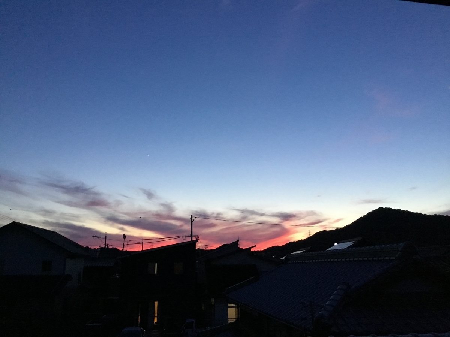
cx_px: 225
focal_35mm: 31
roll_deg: -0.6
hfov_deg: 58.4
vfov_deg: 45.4
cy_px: 168
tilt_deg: +14.4
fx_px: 403
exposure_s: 1/30
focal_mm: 3.3
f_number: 2.4
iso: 250
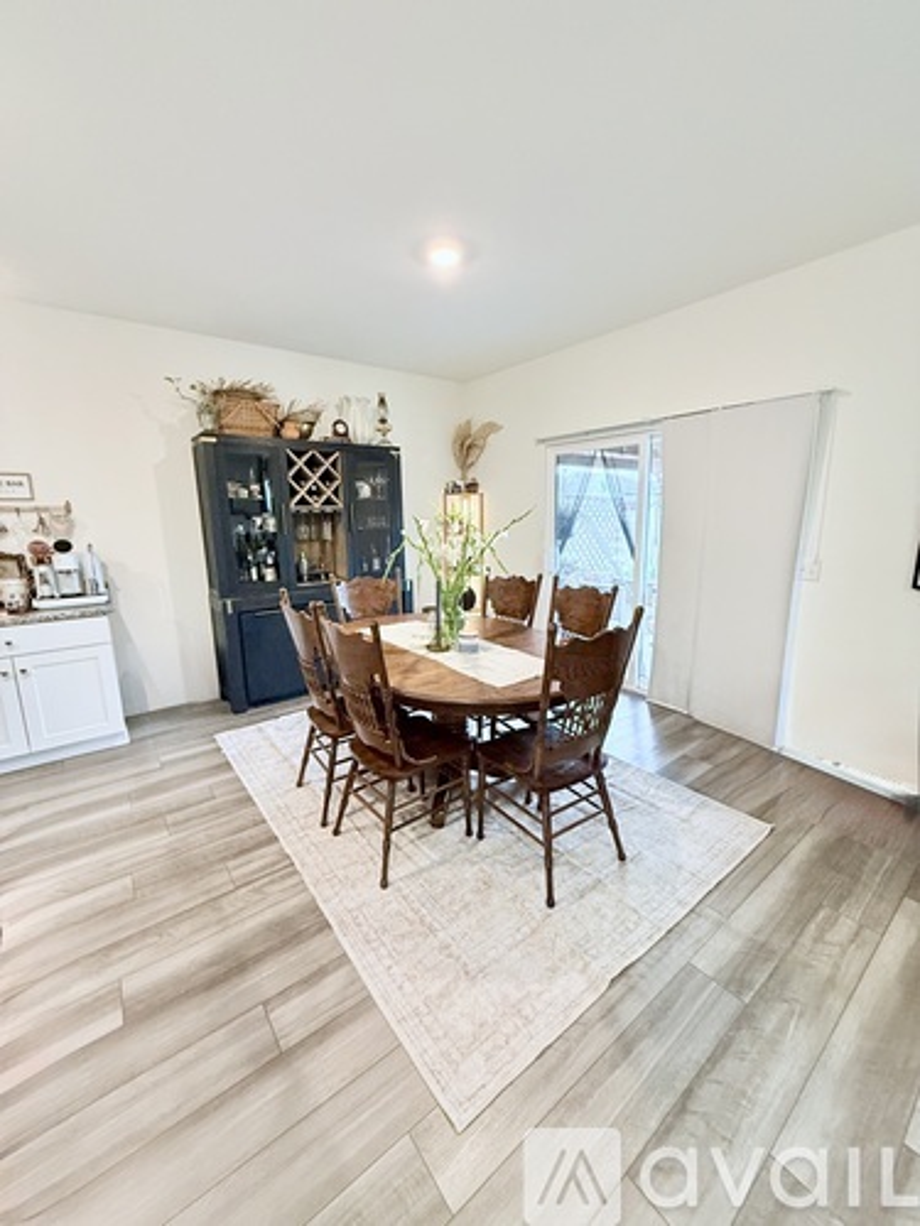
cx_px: 460
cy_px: 613
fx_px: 496
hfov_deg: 85.7
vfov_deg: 102.1
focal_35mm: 14
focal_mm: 2.22
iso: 500
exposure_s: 1/60
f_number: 2.2
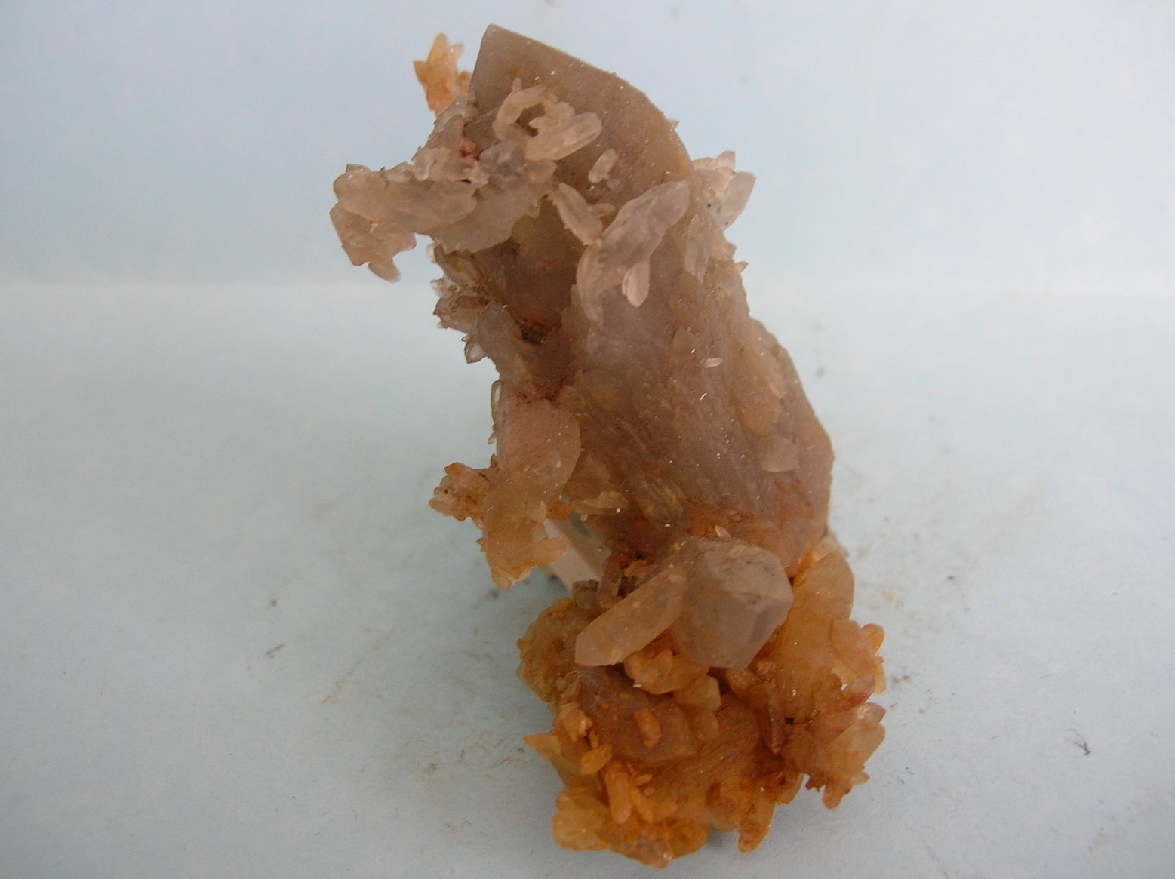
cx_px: 593
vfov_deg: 38.6
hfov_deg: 50.2
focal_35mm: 37
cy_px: 437
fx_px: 1255
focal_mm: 6
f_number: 2.7
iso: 50
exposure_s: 1/7.5
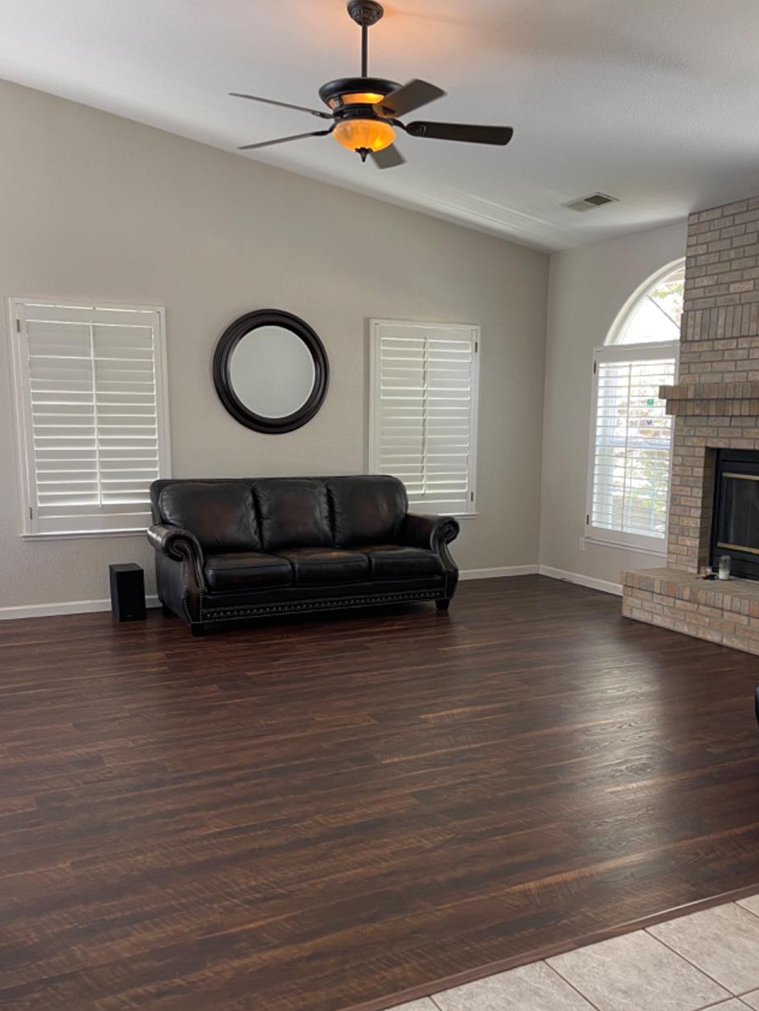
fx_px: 877
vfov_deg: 59.8
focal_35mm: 30
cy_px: 558
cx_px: 403
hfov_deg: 46.8
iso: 125
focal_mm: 5.1
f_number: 1.6
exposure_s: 1/60
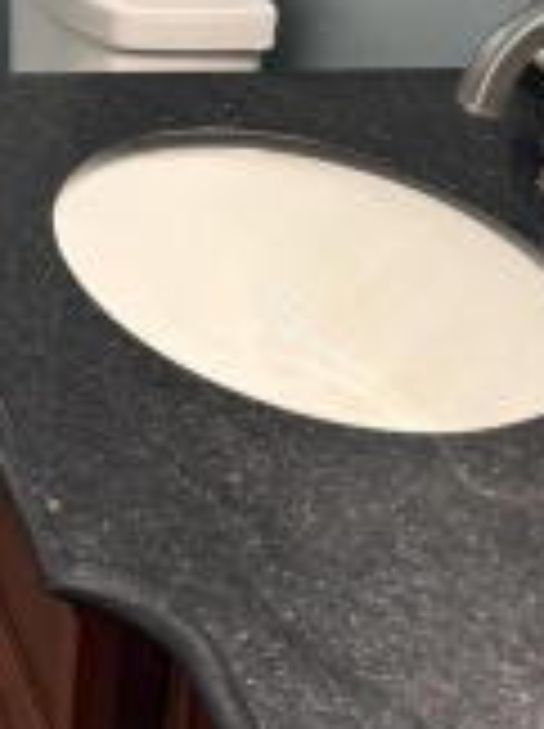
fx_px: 2080
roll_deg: -1.9
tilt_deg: -13.6
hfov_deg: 13.6
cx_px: -391
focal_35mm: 99
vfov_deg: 18.7
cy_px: -160
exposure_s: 1/60
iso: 250
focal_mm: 6.76
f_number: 1.78
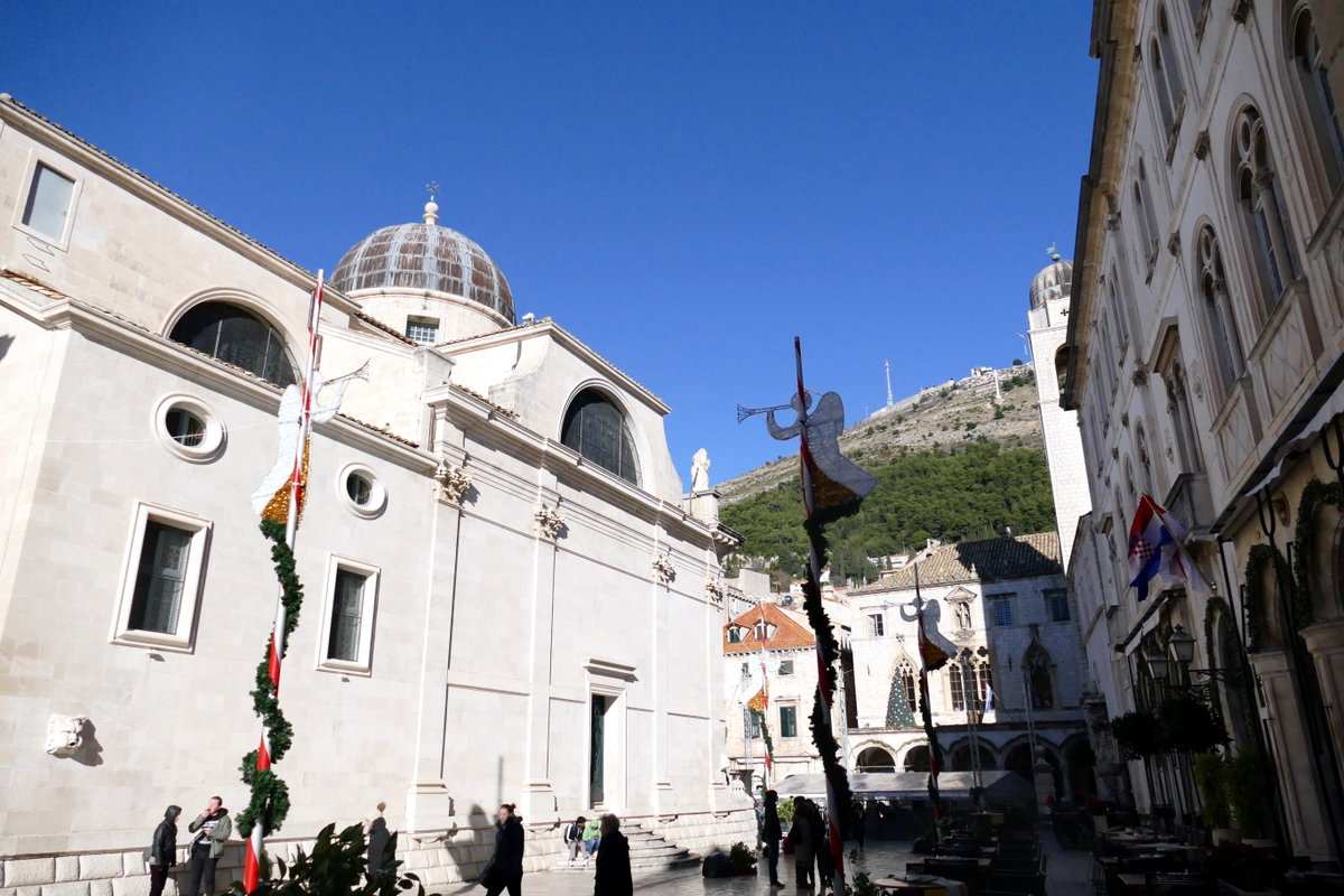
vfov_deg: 51.3
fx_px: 933
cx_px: 672
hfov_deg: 71.5
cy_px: 448
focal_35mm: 25
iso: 800
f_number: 2.8
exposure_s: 1/16000
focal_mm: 9.12
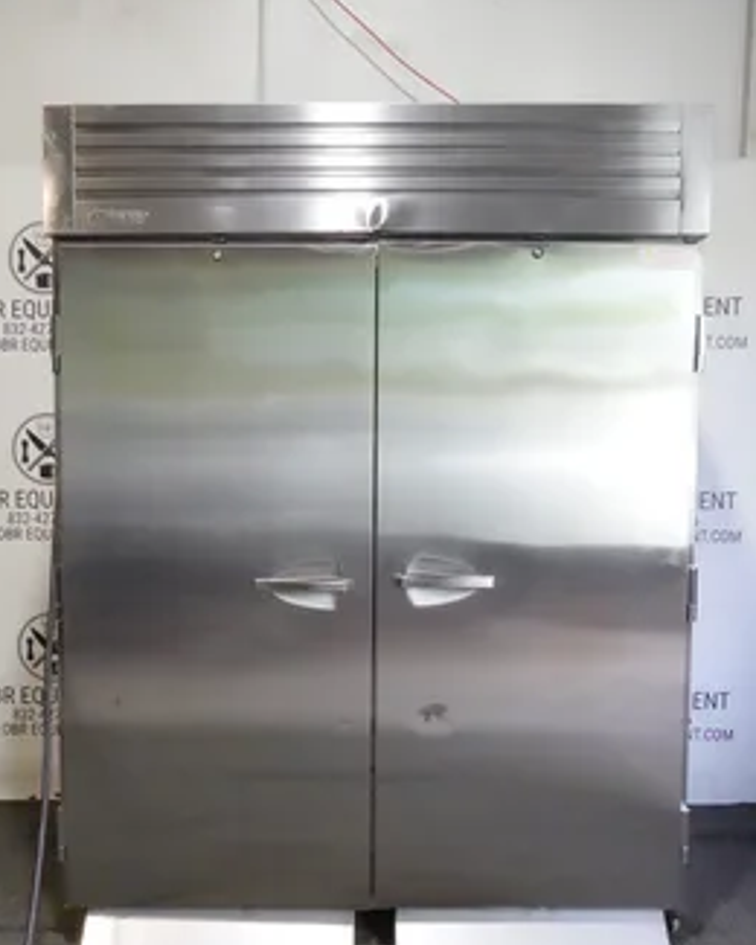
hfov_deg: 40.1
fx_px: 1035
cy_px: 544
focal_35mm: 37
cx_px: 371
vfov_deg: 48.9
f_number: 11
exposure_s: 1/40
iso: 6400
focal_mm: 11.76
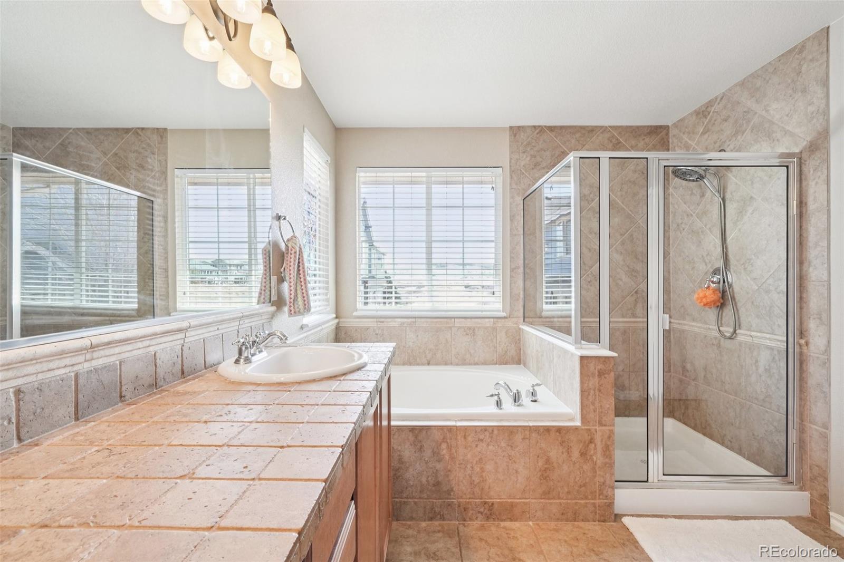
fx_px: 352
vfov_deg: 77.3
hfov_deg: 100.4
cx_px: 422
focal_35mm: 15
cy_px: 281
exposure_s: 1/13
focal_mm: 10
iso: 800
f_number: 8
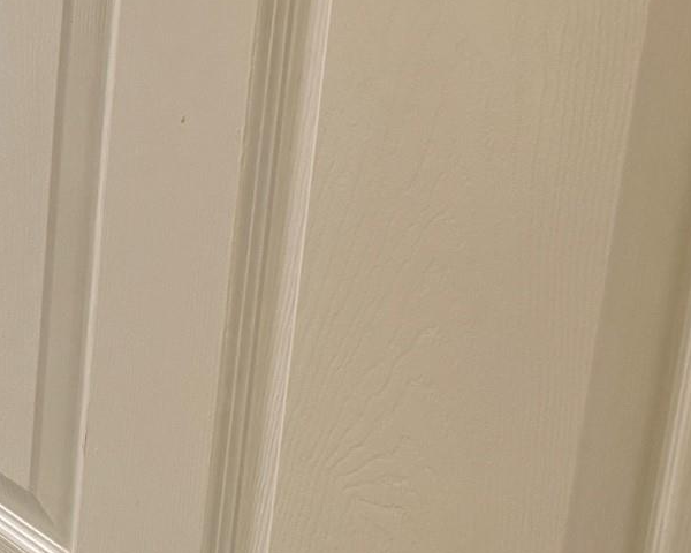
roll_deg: -0.2
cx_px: -446
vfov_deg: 18.6
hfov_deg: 19.6
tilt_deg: -13.0
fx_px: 1636
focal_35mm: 80
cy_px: -13
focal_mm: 6.76
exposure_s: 1/120
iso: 200
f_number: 1.78
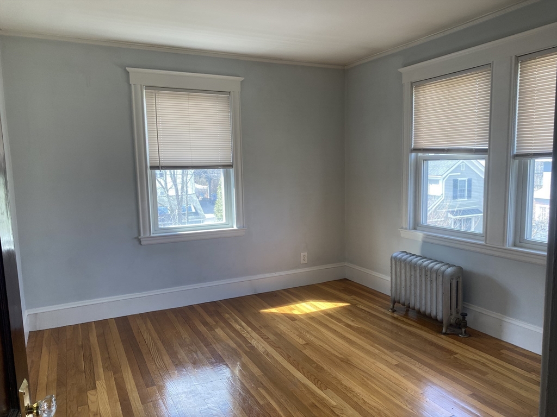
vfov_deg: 53.1
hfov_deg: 67.3
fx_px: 418
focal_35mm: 26
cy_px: 208
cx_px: 278
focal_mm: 4.25
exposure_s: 1/122
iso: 64
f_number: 1.8
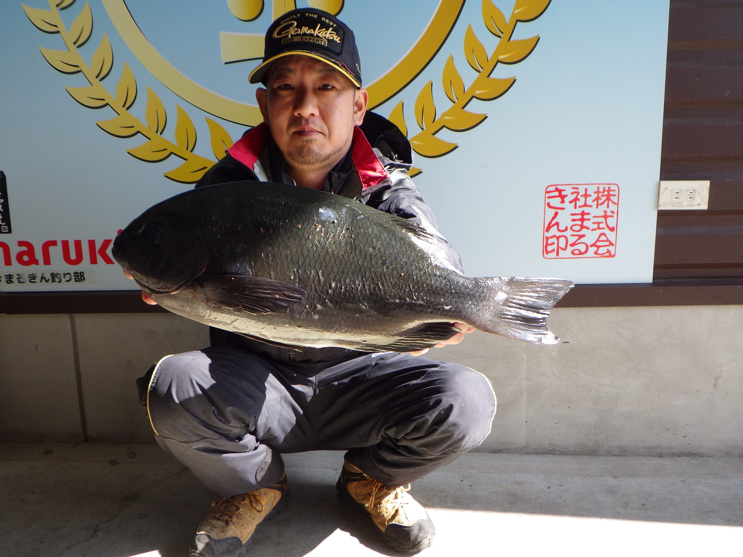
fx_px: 601
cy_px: 278
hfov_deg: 63.4
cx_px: 372
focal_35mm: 28
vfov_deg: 49.7
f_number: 4.2
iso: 125
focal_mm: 5
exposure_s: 1/160
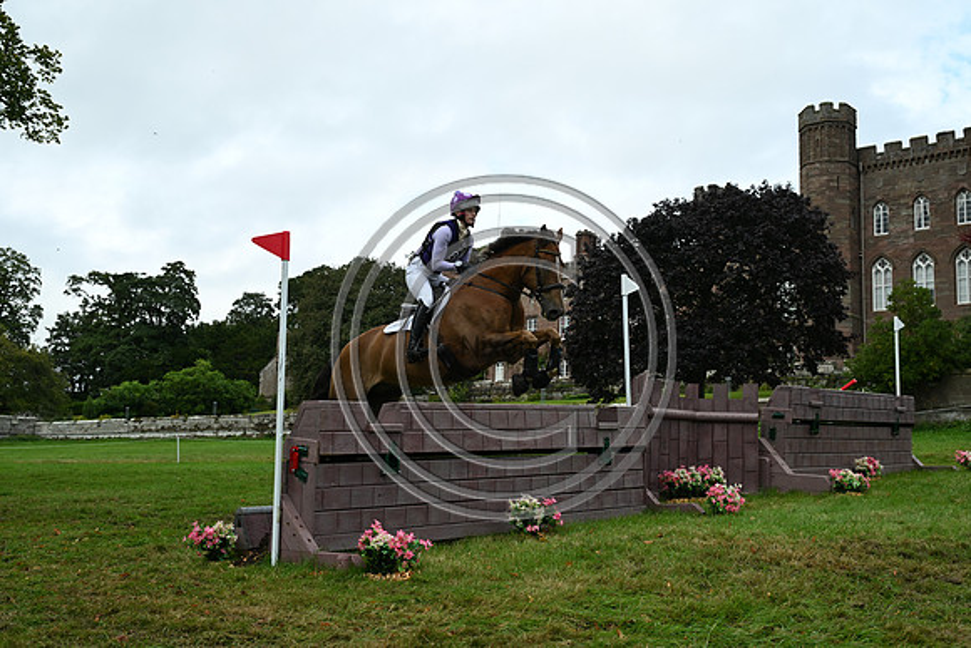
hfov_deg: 48.4
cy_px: 324
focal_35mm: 40
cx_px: 486
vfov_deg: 33.4
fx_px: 1079
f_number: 5.6
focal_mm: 40
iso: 500
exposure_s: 1/1250
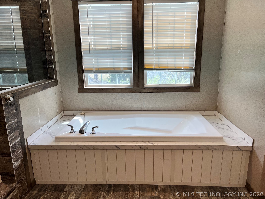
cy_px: 100
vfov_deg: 53.1
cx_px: 132
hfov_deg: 67.3
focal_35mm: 26
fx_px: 199
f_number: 1.6
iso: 32
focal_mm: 5.1
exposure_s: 1/132
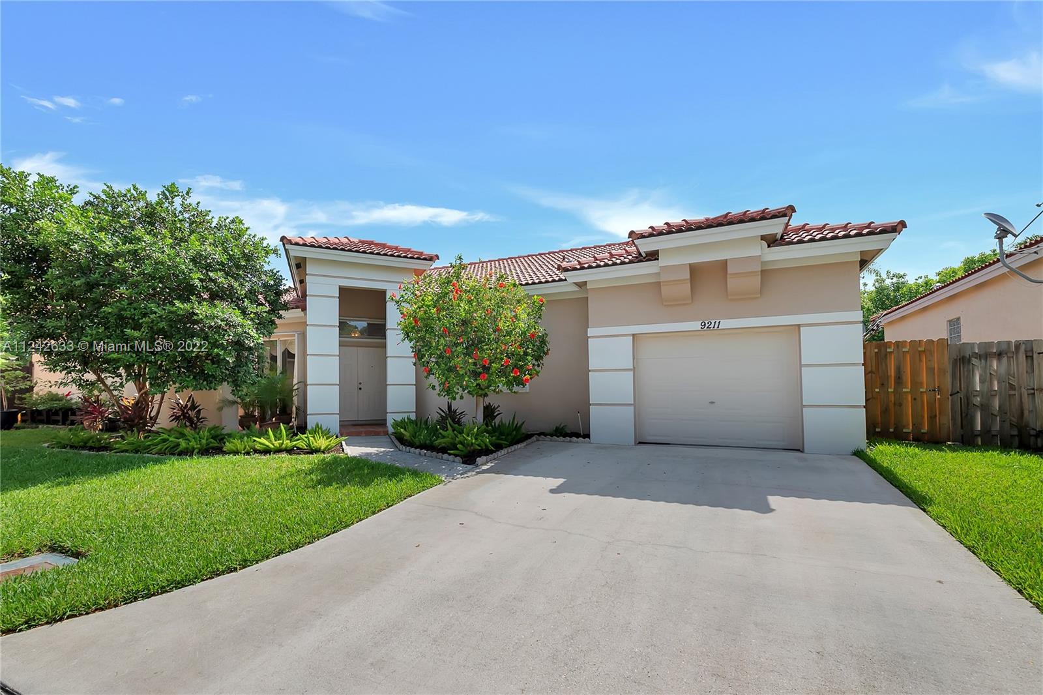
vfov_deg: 77.3
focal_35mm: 15
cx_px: 522
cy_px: 348
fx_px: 434
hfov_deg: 100.4
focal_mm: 10
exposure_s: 1/250
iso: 100
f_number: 8
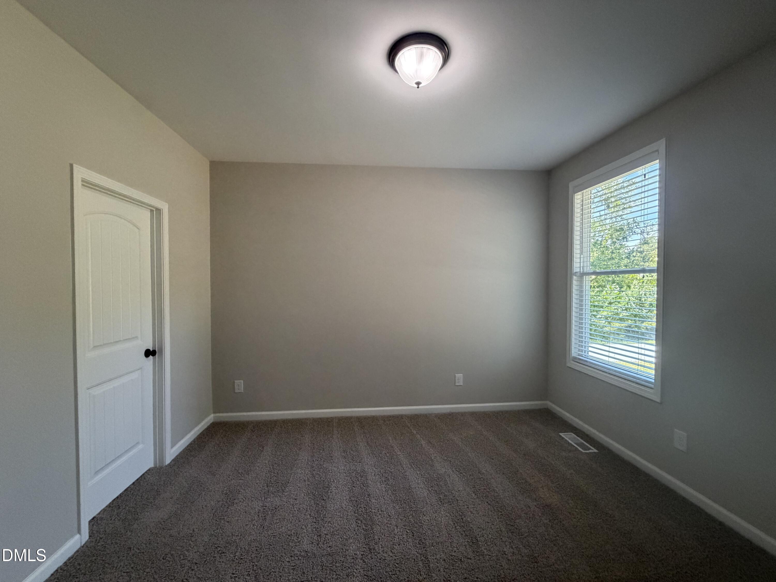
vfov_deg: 85.7
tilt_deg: -0.6
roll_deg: +0.2
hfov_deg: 102.1
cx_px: 388
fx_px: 314
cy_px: 291
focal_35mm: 14
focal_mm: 2.22
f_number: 2.2
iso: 320
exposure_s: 1/120
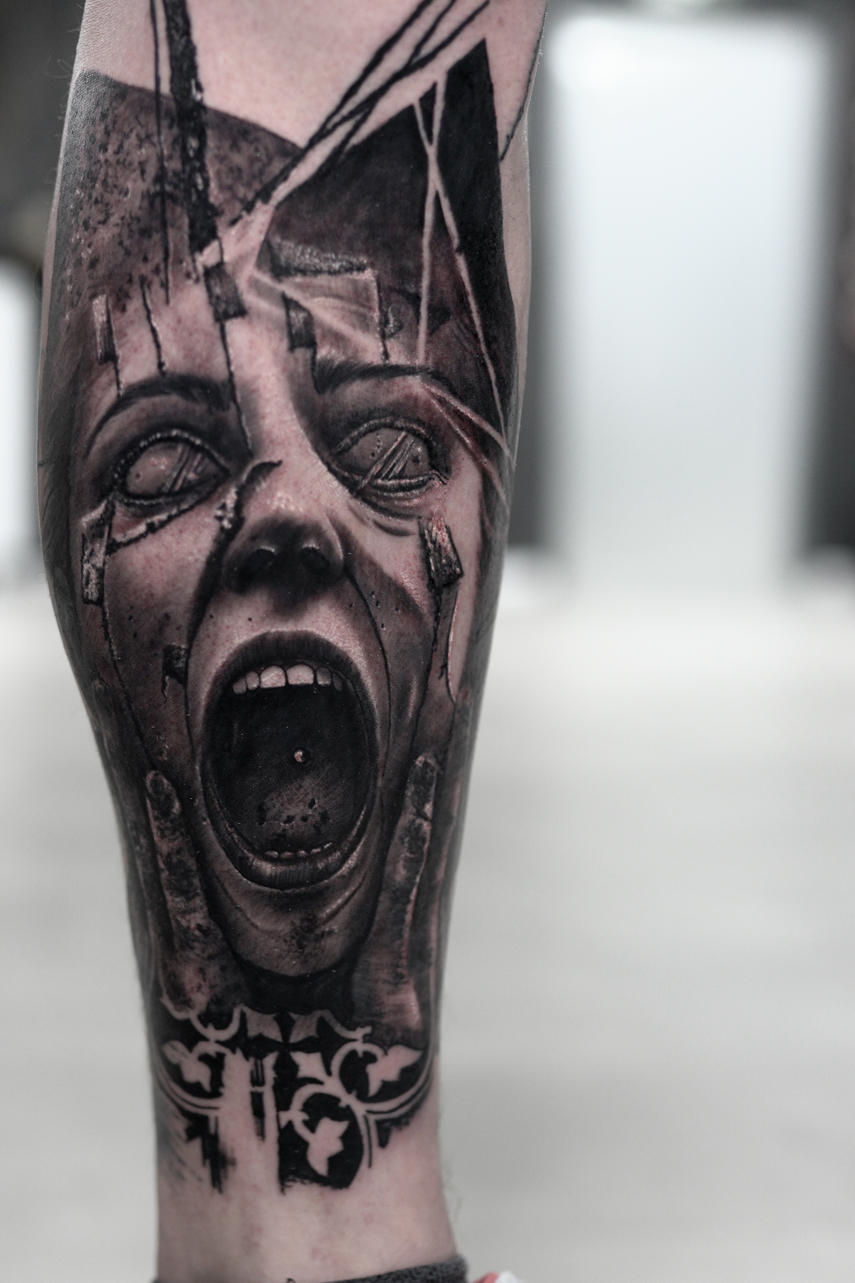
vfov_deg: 40.3
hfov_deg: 27.5
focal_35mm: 49
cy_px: 644
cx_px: 340
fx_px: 1746
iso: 640
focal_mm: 35
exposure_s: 1/80
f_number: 2
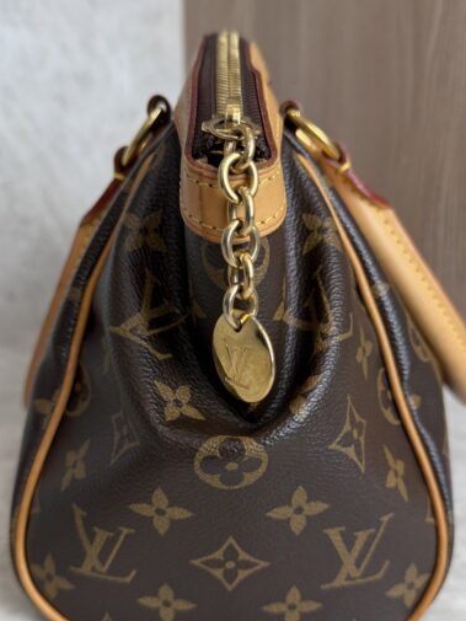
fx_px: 682
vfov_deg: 49.0
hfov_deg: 37.7
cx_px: 232
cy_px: 325
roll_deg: -0.1
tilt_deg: -14.0
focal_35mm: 38
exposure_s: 1/120
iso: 100
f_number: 1.78
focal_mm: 6.76
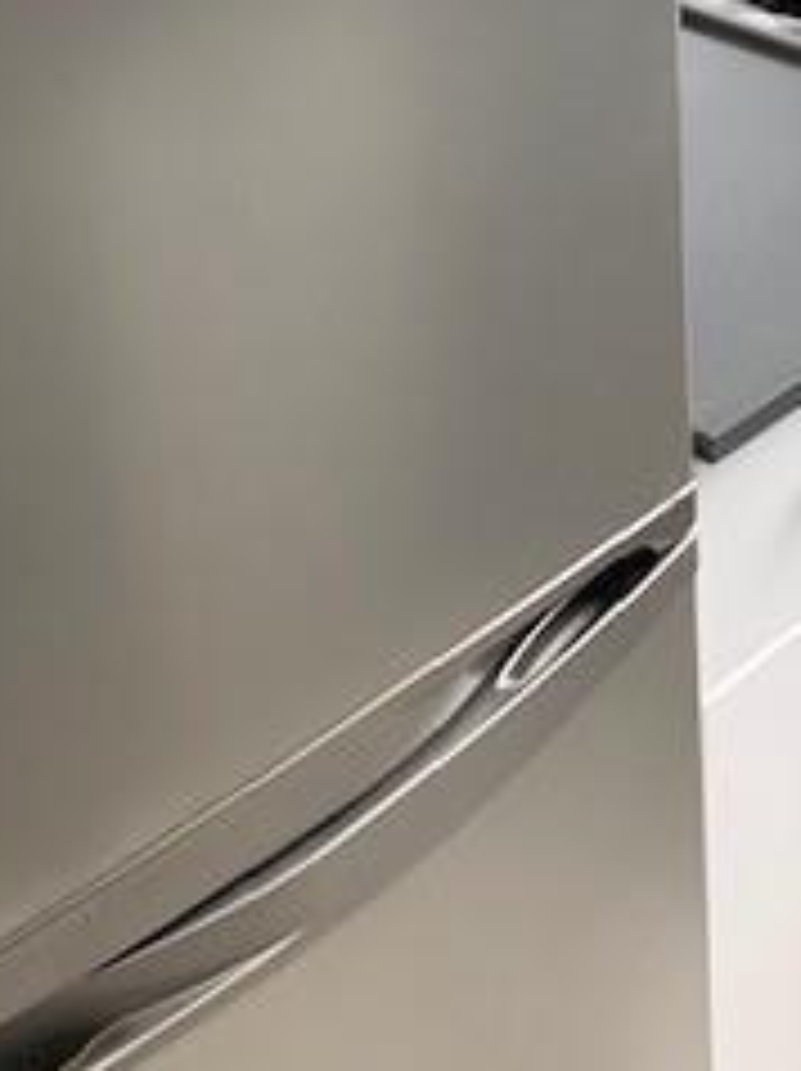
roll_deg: +0.6
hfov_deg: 20.3
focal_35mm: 70
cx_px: 810
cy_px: -36
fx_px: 2164
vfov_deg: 26.1
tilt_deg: -19.5
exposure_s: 1/120
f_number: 1.8
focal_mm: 4.25
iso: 80
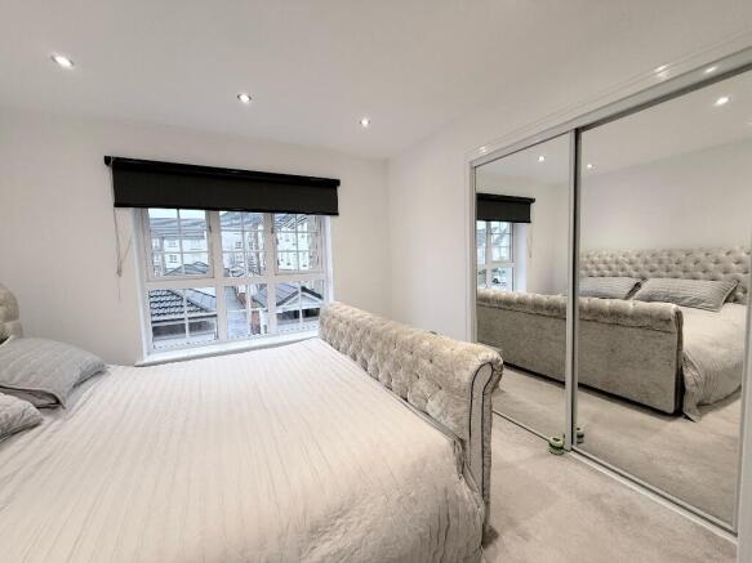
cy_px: 282
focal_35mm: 14
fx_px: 304
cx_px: 376
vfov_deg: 85.7
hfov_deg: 102.1
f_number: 2.2
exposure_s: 1/100
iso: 200
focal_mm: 2.22
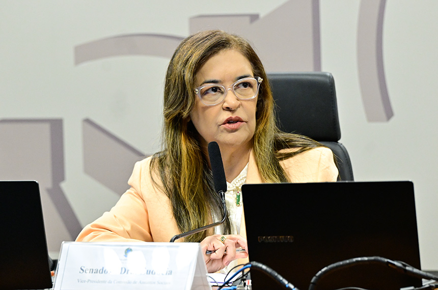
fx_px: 3643
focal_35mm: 300
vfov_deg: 4.6
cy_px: 145
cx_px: 219
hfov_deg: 6.9
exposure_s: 1/160
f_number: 4.5
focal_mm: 200
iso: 4000
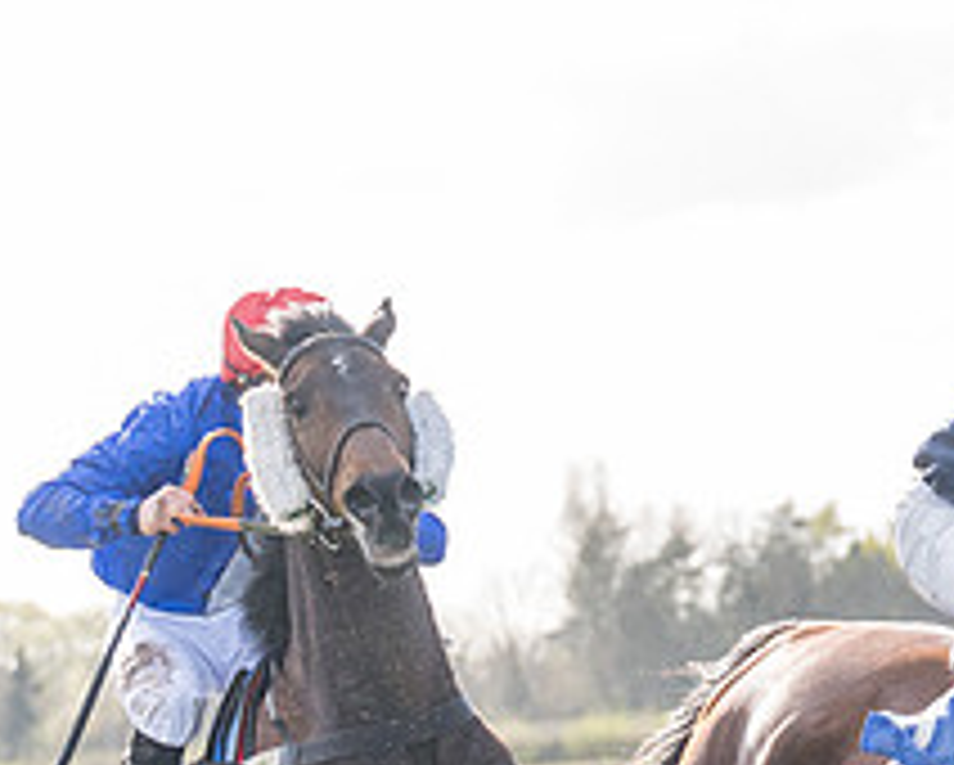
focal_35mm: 324
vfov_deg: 4.8
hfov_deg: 5.9
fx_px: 9156
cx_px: 1027
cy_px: 695
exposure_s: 1/1600
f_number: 4
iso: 400
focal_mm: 70
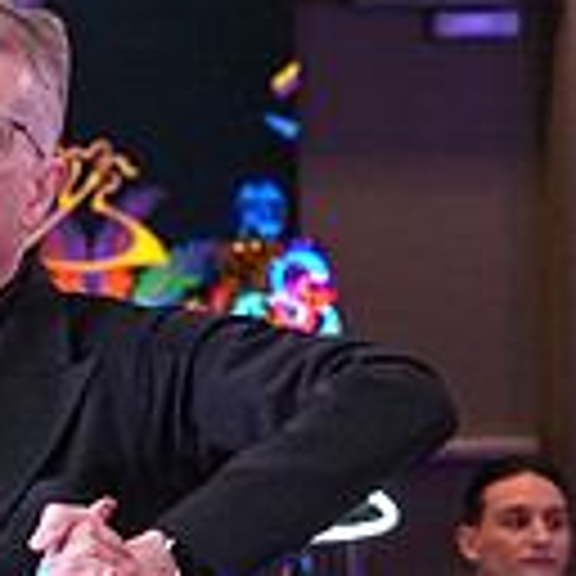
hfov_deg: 3.9
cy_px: 1071
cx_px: -160
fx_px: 8453
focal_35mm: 449
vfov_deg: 3.9
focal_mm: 78
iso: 2500
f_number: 5
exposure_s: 1/320
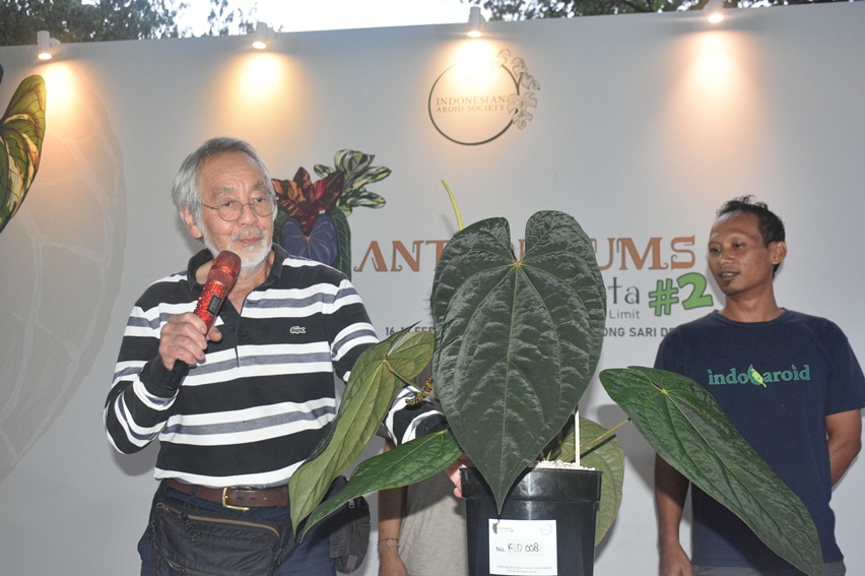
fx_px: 937
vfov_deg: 34.2
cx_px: 432
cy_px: 288
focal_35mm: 39
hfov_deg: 49.6
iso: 1250
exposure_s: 1/60
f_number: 5.6
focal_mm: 26
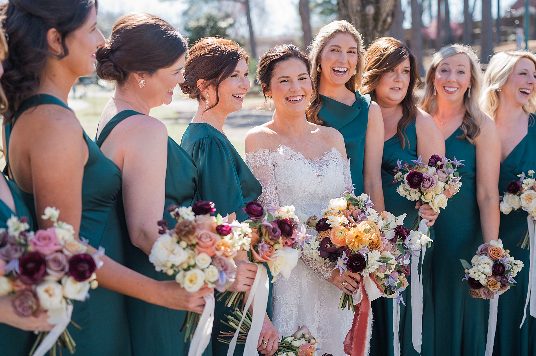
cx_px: 268
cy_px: 178
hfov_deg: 39.6
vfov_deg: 27.0
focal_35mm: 50
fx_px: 744
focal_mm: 50
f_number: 2.8
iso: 200
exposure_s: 1/1000
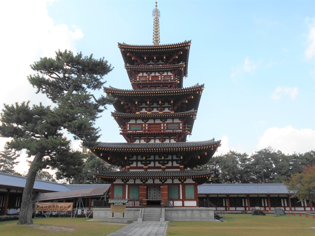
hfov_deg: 60.0
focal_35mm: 30
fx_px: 273
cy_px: 118
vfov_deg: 46.8
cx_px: 158
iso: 80
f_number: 3.4
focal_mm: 5.1
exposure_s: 1/500
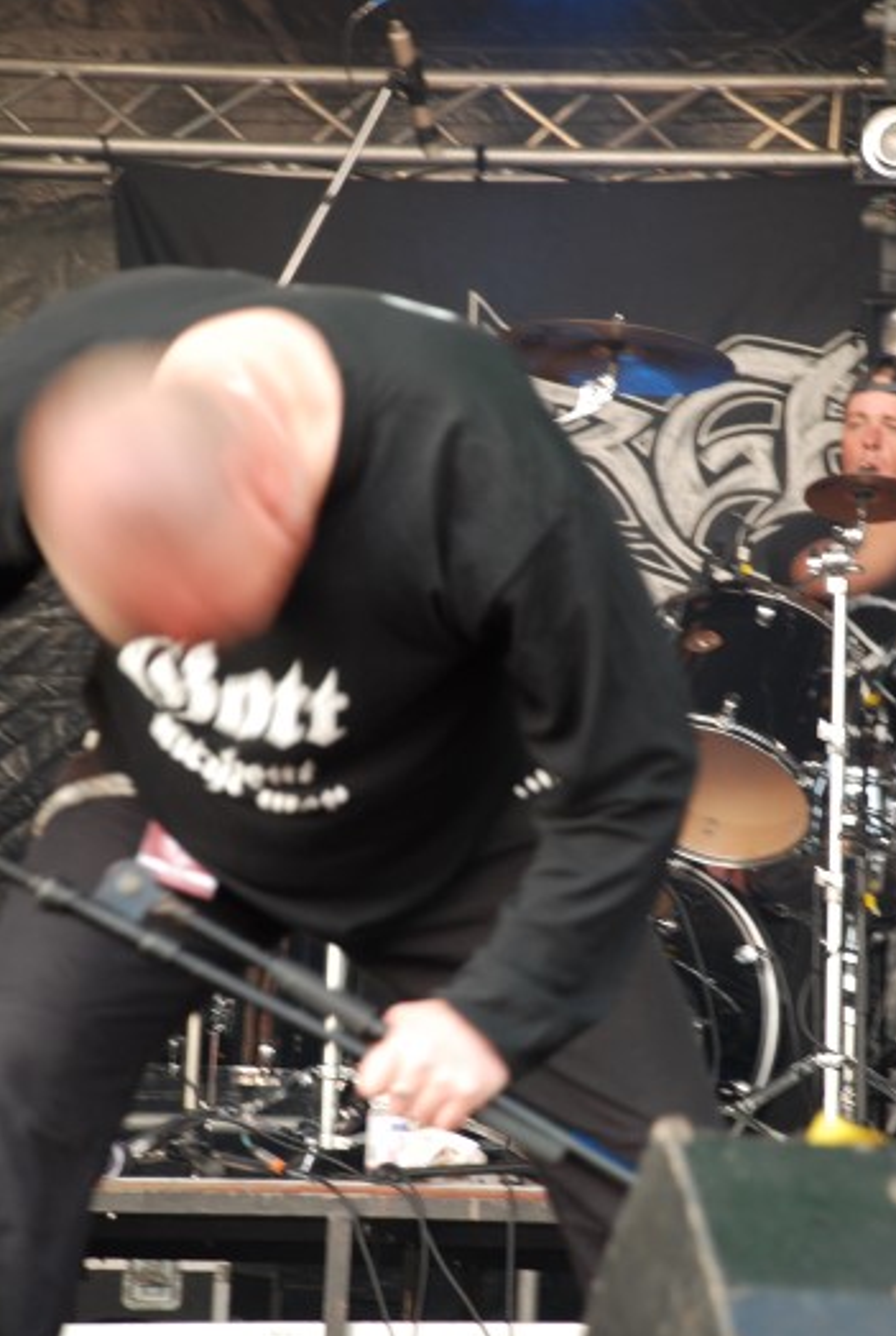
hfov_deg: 8.0
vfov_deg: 11.9
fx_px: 6391
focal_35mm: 172
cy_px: 702
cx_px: 511
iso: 400
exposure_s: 1/30
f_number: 5.6
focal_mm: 100
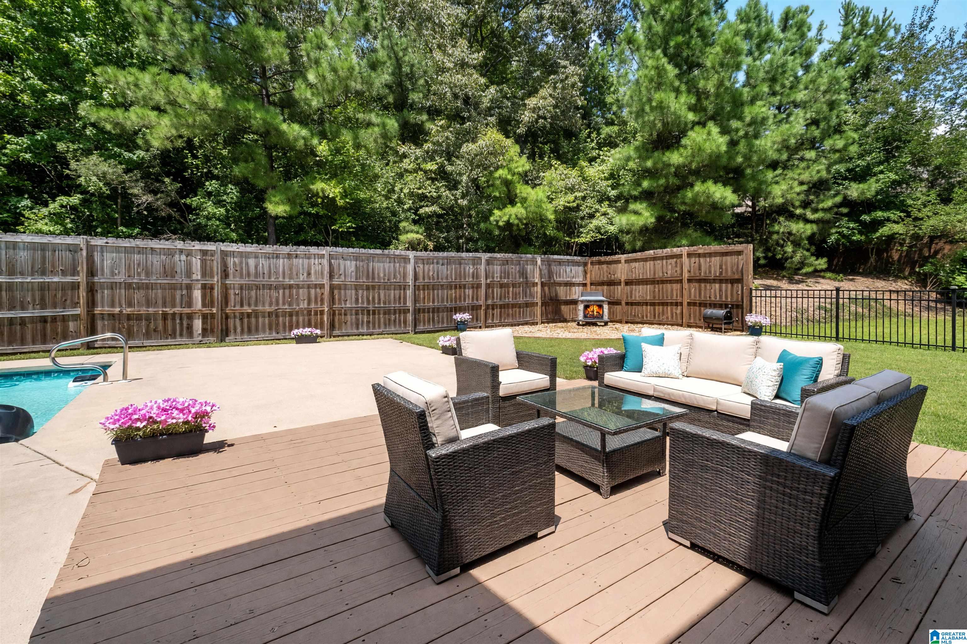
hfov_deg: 100.4
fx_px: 403
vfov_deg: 77.3
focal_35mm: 15
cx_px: 484
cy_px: 322
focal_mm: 10
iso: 500
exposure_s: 1/1900
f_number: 7.1
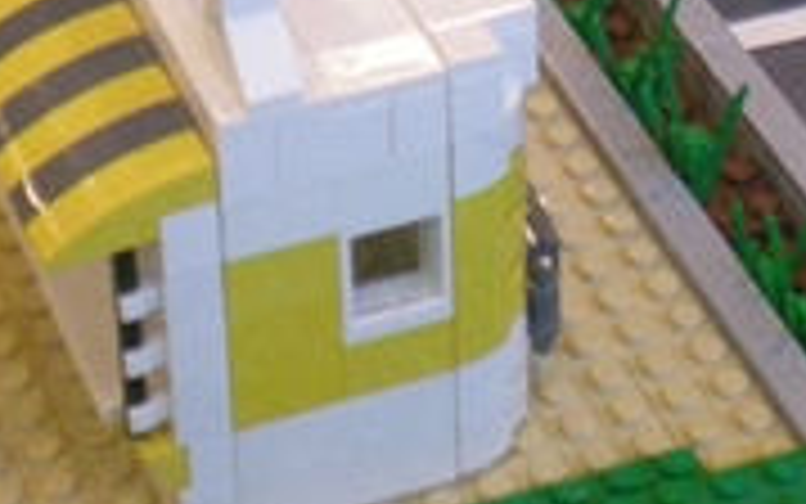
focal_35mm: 167
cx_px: 599
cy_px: -504
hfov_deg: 12.5
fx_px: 3669
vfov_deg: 7.5
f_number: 3.5
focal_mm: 7.4
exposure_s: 1/33
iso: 400
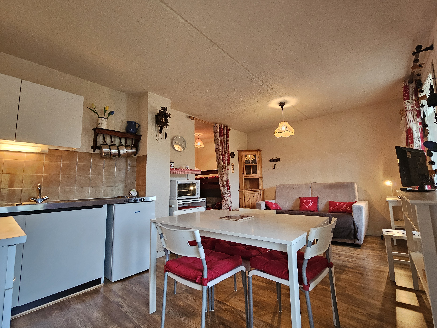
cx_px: 229
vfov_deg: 85.7
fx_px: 177
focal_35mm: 14
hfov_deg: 102.0
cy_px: 163
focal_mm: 2.2
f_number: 2.2
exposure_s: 1/50
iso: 250
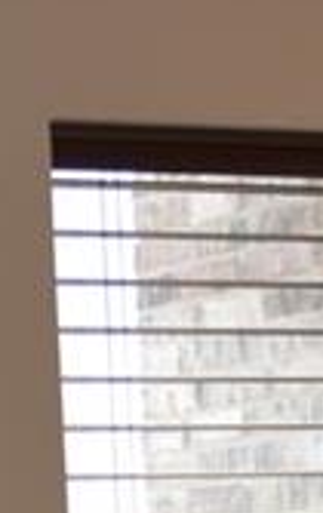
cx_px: -212
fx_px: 3408
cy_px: 485
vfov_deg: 8.6
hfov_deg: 5.4
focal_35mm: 243
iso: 320
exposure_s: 1/125
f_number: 4.2
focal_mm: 26
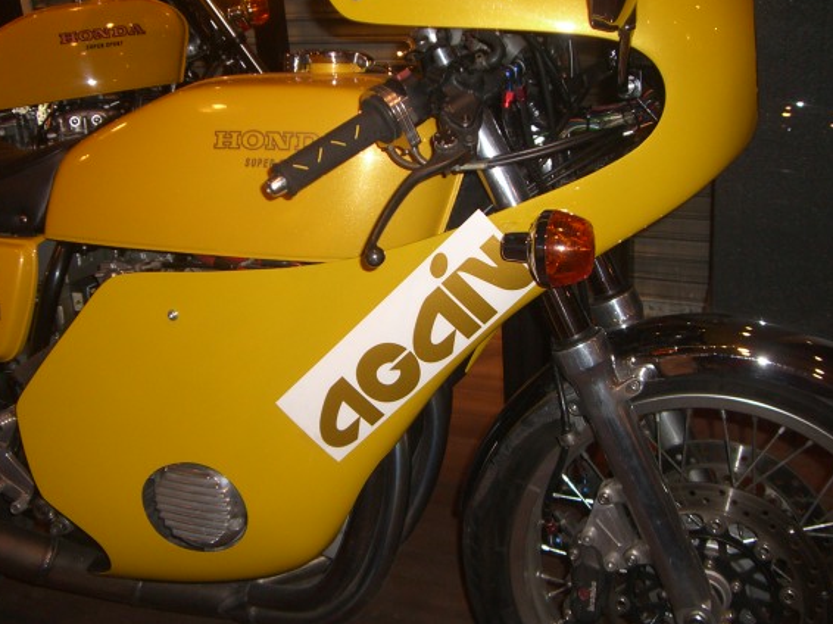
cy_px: 319
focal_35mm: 43
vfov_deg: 33.6
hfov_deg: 43.9
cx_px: 403
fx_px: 1034
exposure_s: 1/60
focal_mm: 6.2
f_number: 2.7
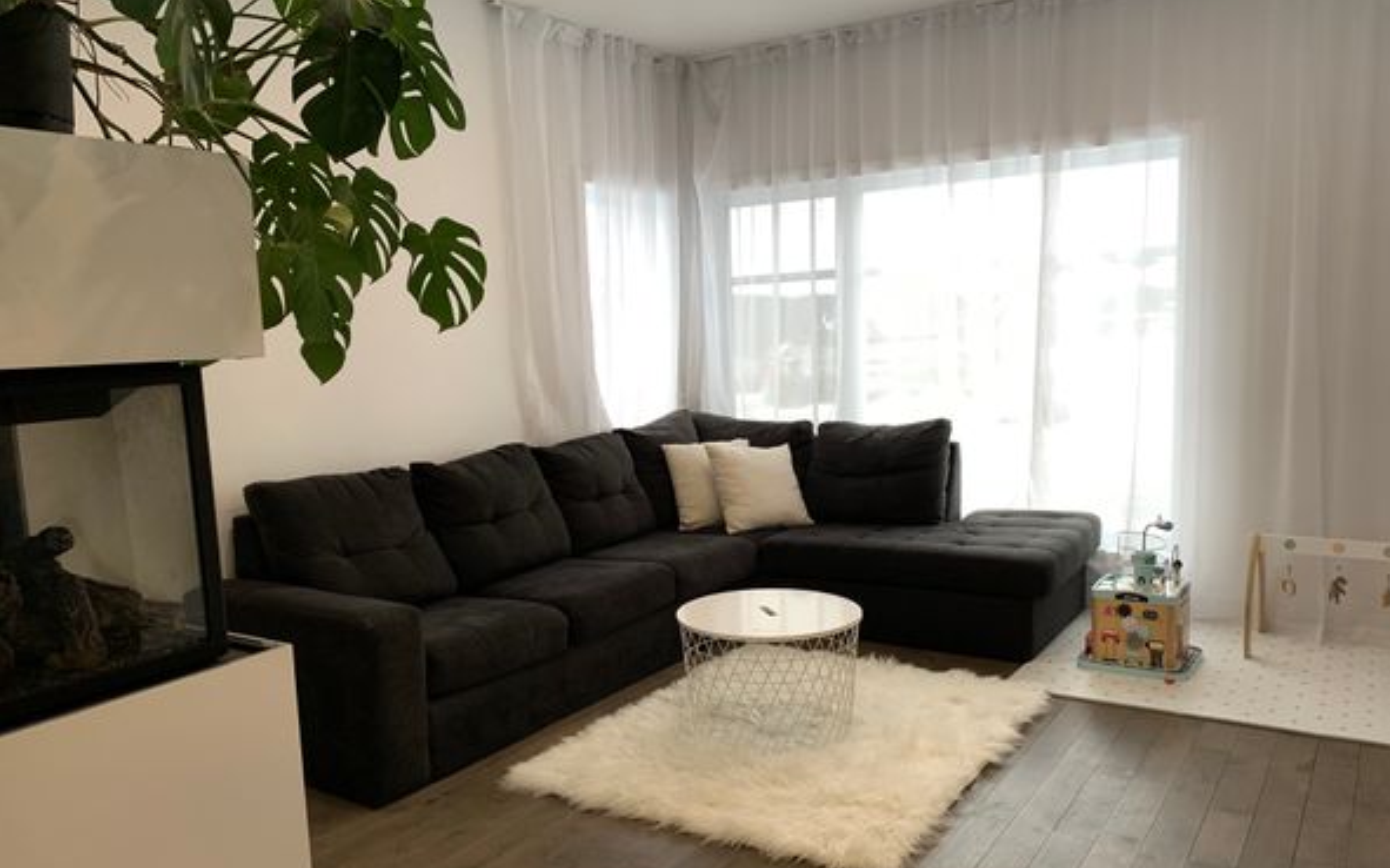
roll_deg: +2.1
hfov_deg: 66.5
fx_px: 1060
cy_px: 482
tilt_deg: -7.6
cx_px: 703
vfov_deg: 44.4
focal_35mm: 28
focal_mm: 4.25
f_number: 1.8
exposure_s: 1/60
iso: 160
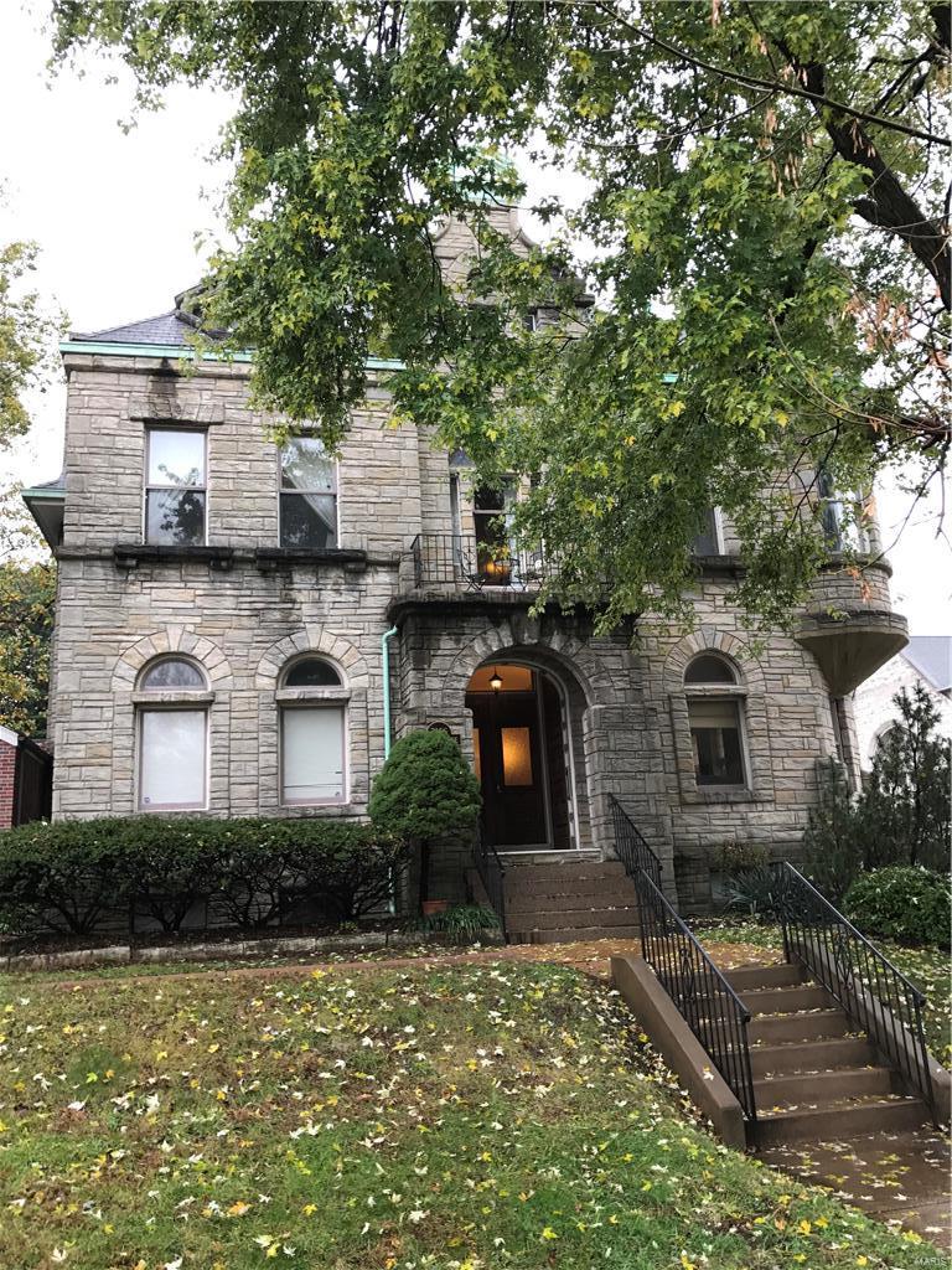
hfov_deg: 49.7
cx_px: 476
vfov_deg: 63.4
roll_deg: +2.8
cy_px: 635
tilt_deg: +13.8
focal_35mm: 28
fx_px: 1027
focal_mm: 3.99
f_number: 1.8
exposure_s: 1/40
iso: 25
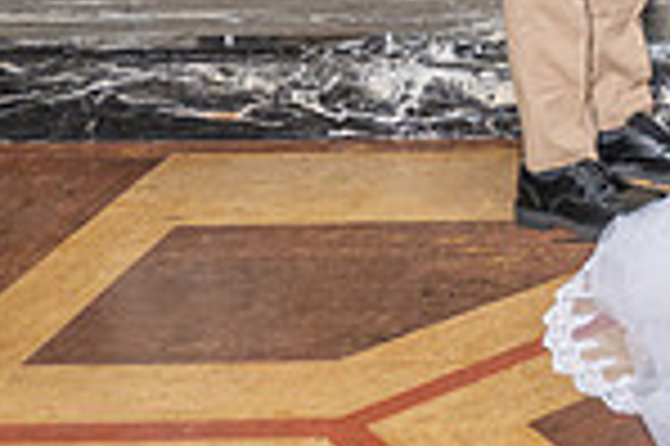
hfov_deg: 17.0
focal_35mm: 99
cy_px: -238
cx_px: 1204
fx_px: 1840
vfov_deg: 13.0
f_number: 4
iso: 800
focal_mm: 24
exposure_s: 1/200
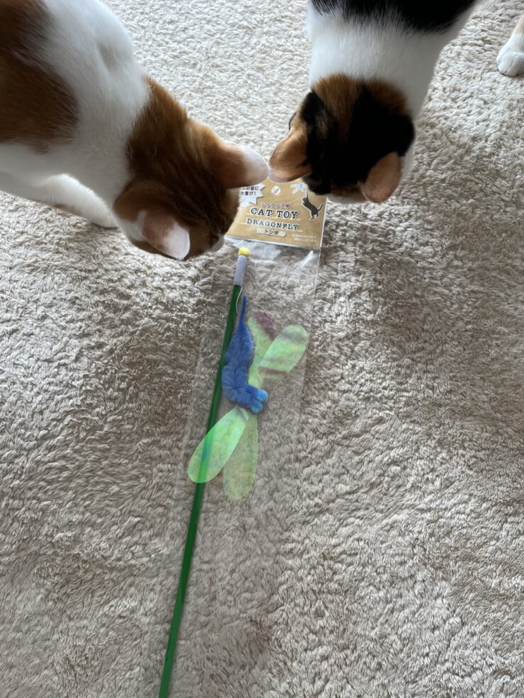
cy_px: 348
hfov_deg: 51.4
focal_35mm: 27
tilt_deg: -76.0
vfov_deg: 65.3
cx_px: 256
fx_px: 545
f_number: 1.6
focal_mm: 5.1
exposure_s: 1/120
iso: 64
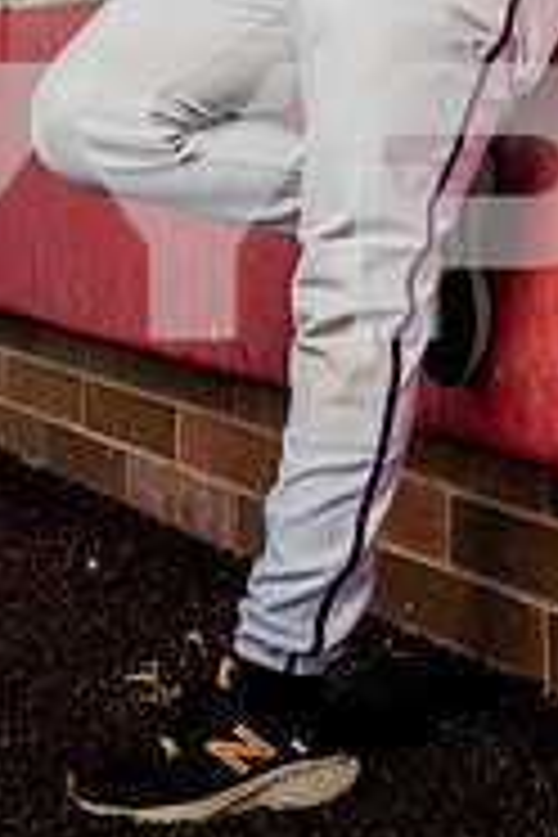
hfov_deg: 17.1
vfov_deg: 23.6
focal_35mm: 80
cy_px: -112
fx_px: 1860
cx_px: 310
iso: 400
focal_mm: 33
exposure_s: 1/250
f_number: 10
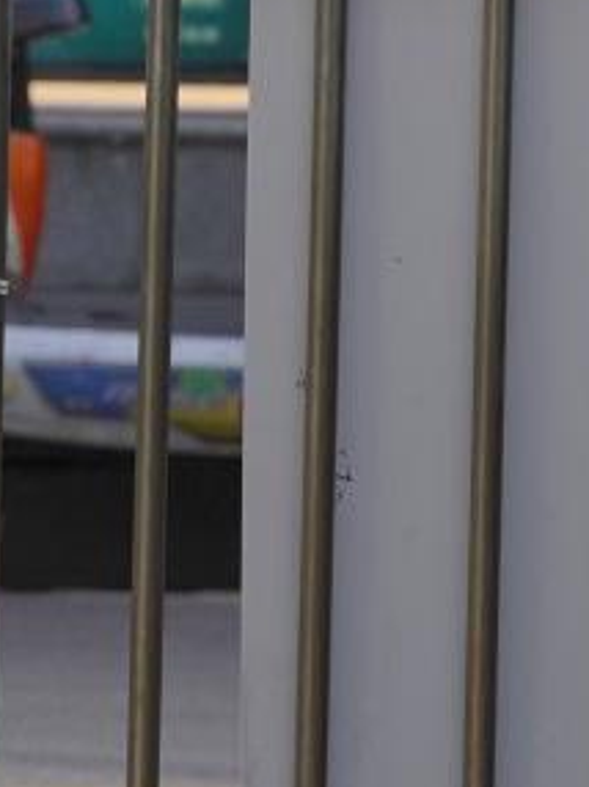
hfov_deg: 1.3
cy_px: -725
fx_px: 25493
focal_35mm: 1122
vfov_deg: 1.8
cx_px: -590
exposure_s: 1/640
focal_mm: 135
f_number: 5.6
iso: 400
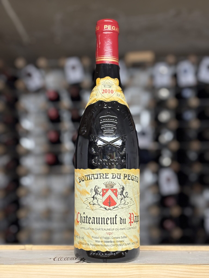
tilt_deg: +4.7
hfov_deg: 28.0
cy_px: 139
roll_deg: +0.6
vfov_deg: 36.8
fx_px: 419
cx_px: 104
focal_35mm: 52
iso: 160
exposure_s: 1/50
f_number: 1.6
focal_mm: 5.96
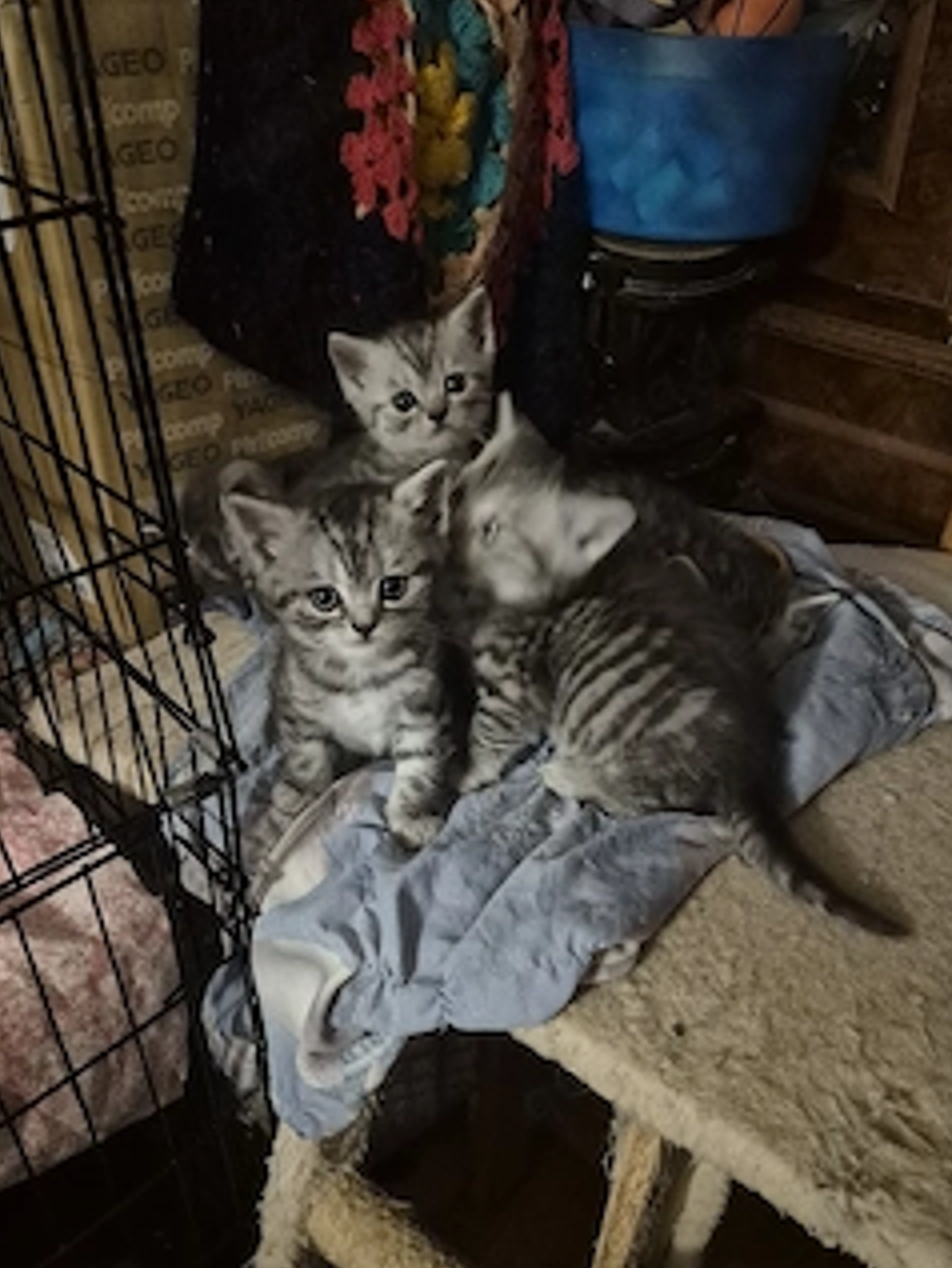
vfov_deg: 61.1
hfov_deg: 48.1
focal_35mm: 29
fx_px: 1063
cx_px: 416
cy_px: 764
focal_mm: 5.4
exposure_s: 1/20
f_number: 1.8
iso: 1600
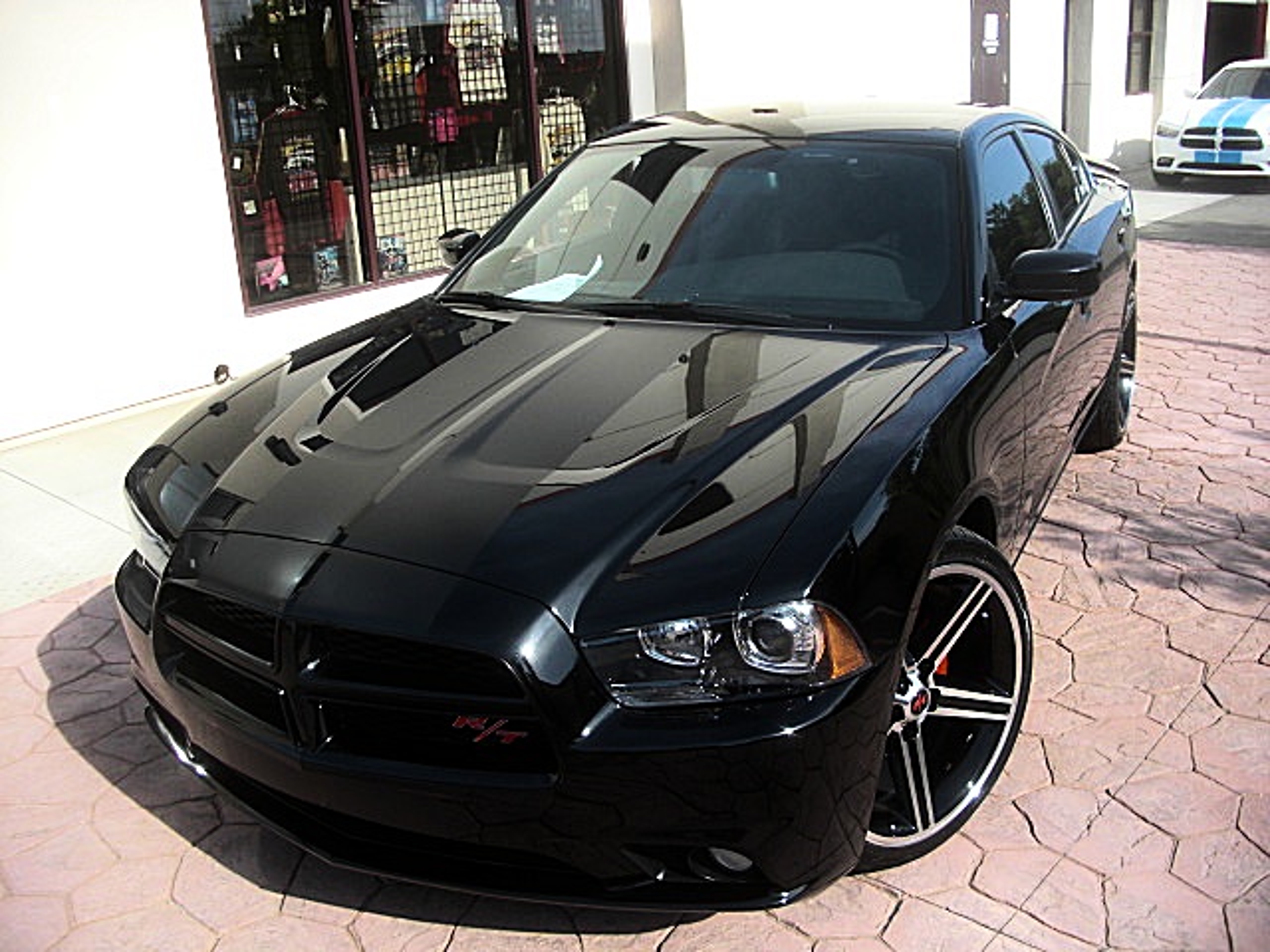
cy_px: 476
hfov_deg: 51.4
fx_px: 1321
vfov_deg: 39.7
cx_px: 635
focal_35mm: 36
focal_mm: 6.3
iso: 50
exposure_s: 1/500
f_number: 2.8
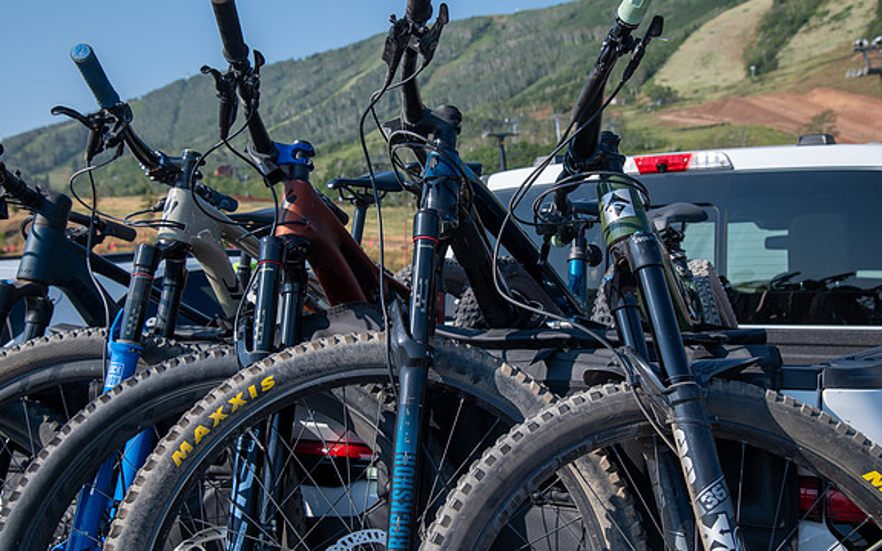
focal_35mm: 46
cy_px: 266
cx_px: 443
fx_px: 1105
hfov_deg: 43.5
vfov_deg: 28.0
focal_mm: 44
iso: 200
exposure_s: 1/400
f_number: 8
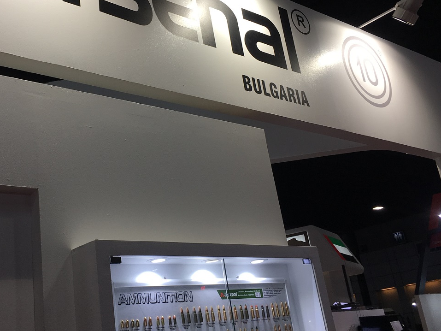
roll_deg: +7.2
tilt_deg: +22.9
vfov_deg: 32.8
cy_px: 138
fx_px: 561
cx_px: 141
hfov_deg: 42.3
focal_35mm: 44
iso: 25
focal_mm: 4.15
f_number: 2.2
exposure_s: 1/105
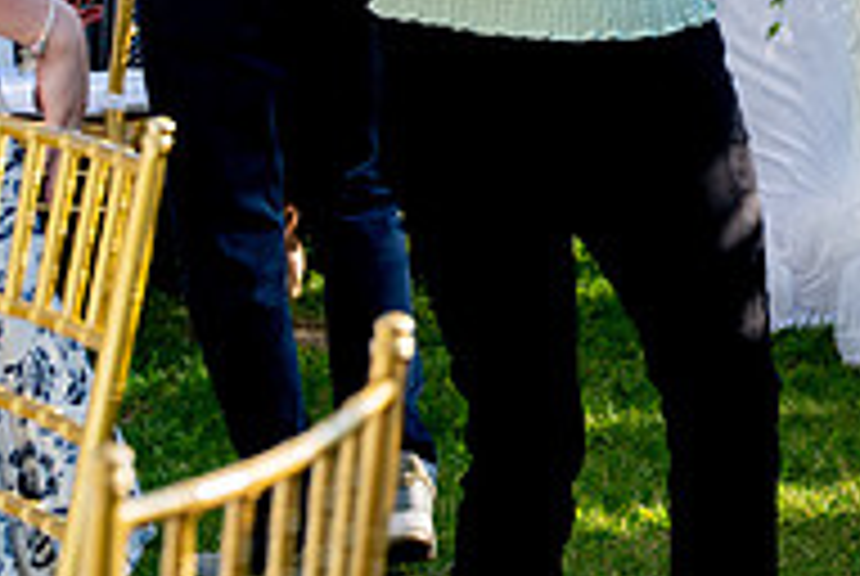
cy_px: -263
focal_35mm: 179
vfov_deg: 7.6
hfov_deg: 11.3
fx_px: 4283
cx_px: 1027
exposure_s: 1/640
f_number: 3.5
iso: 200
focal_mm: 59
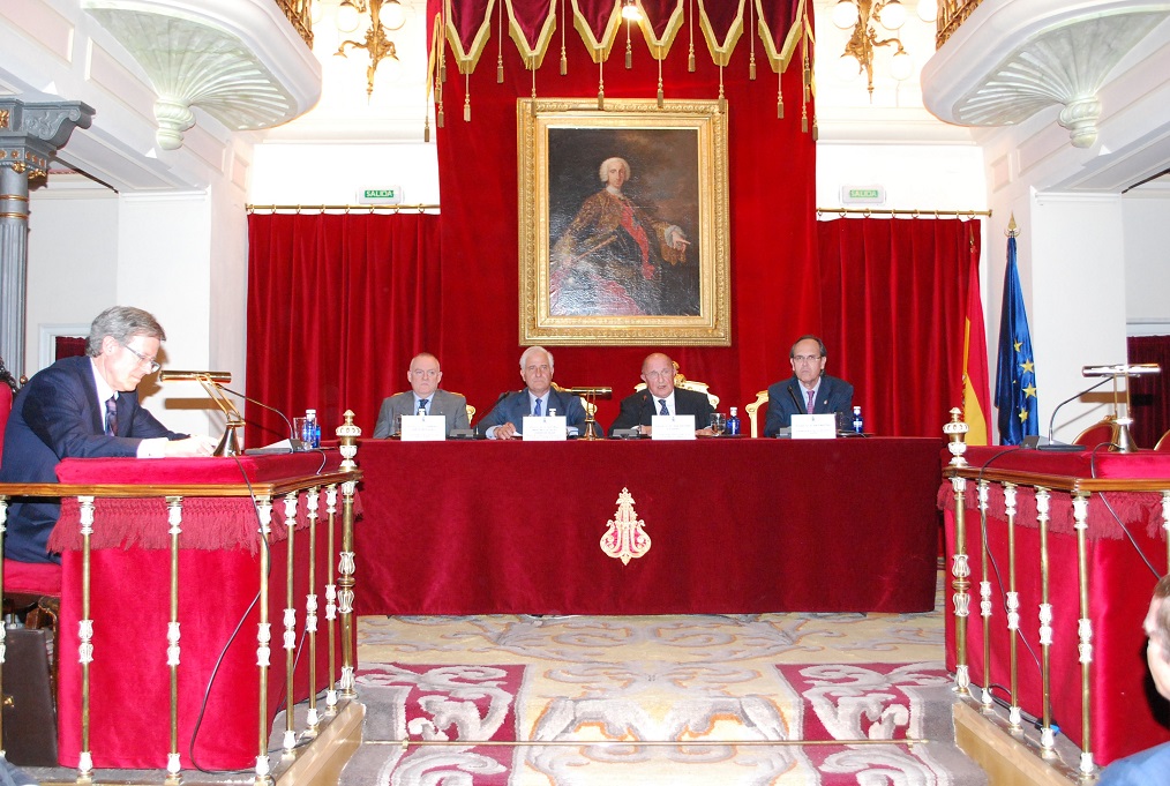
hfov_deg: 57.1
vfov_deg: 40.2
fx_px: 1075
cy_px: 393
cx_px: 585
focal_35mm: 33
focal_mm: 22
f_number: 4
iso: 1400
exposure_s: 1/60
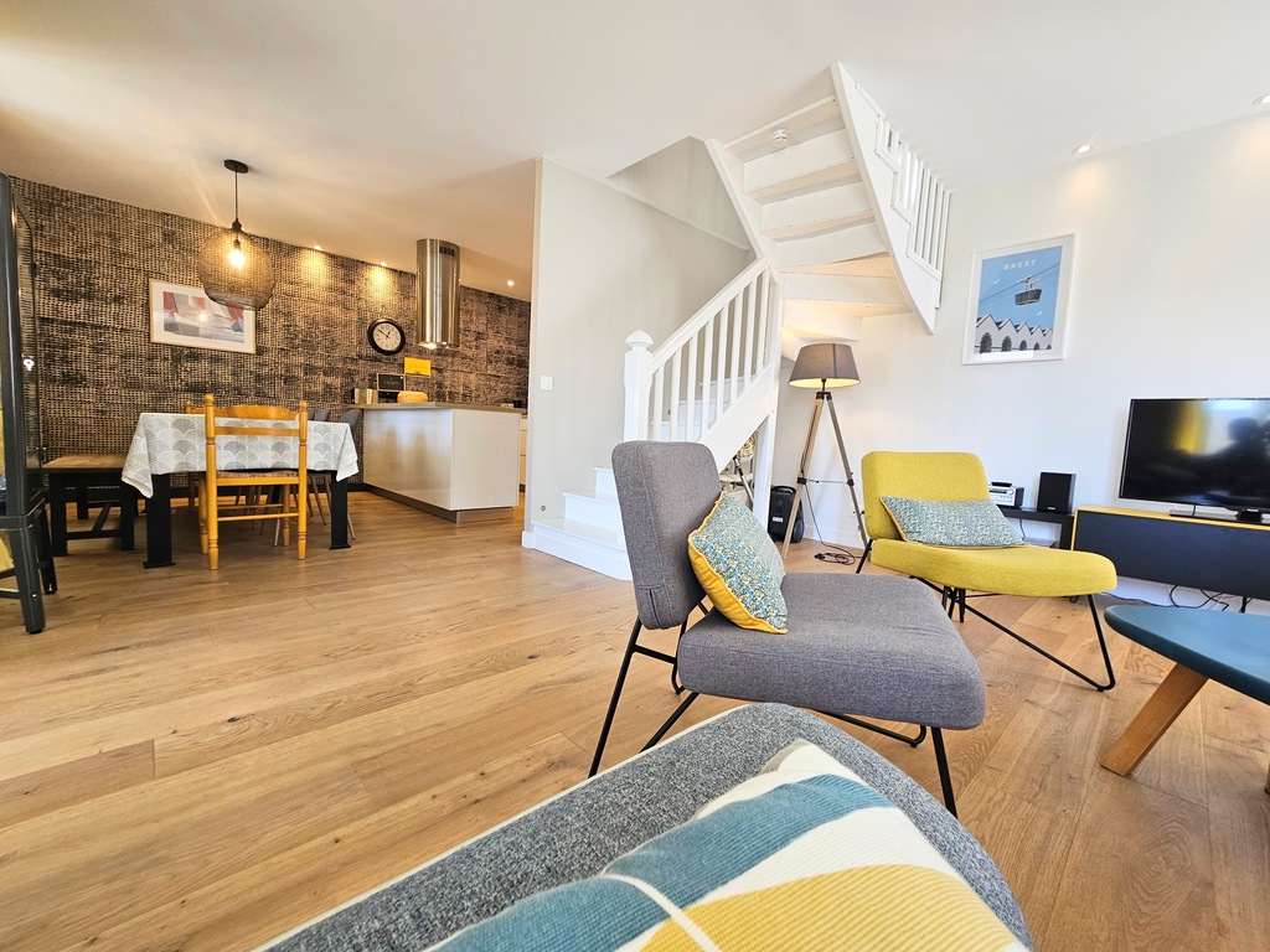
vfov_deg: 89.9
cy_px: 476
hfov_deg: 106.2
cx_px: 635
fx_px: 477
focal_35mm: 13
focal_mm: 2.2
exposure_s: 1/50
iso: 100
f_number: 2.2
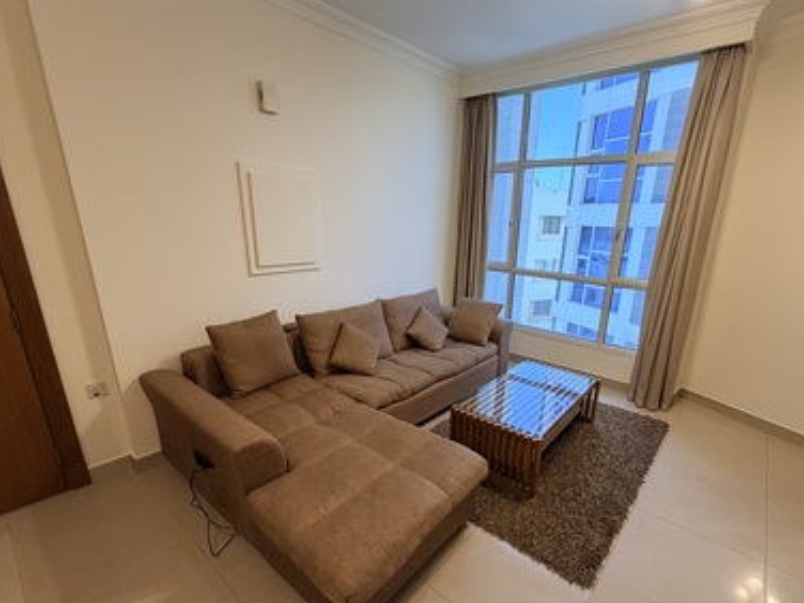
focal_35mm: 17
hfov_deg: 90.9
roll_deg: -0.7
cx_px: 427
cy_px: 341
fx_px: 395
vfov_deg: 74.4
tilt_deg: -16.9
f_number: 2.2
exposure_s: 1/50
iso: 250
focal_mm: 2.22
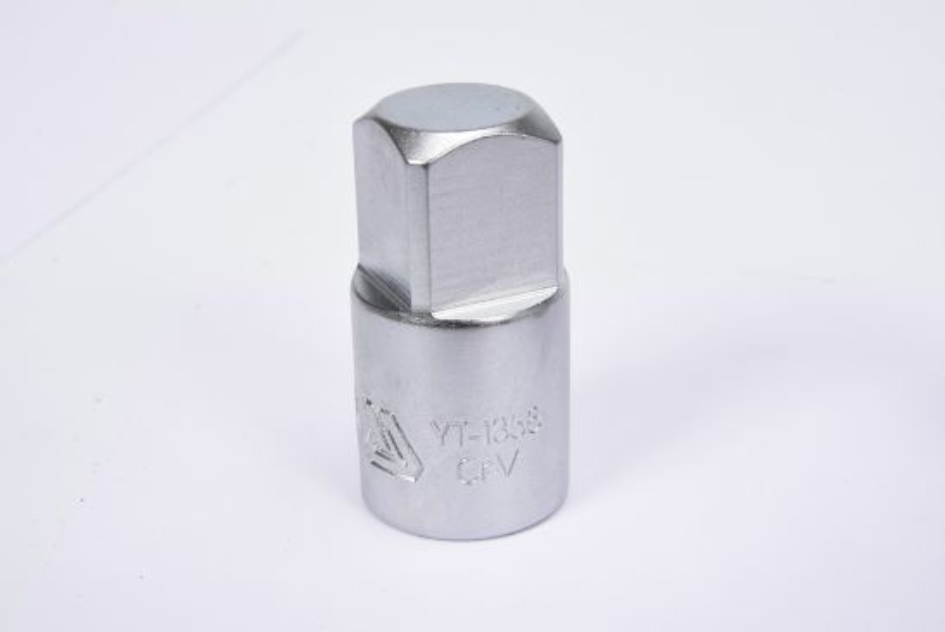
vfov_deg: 18.2
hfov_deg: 27.0
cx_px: 472
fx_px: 1971
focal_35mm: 75
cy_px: 316
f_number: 18
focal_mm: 50
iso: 250
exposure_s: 1/125
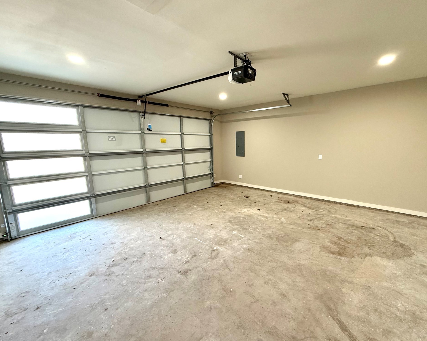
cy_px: 172
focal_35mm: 15
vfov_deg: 84.0
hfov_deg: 96.5
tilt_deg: -8.8
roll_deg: +0.1
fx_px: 190
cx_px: 233
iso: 250
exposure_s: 1/60
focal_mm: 2.22
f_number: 2.2
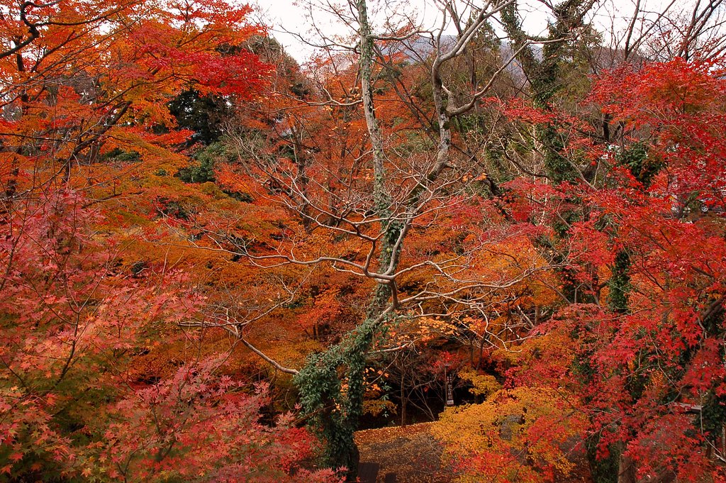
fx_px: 544
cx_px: 363
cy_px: 242
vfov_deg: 47.9
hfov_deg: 67.4
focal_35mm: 27
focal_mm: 18
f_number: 14
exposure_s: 1/20
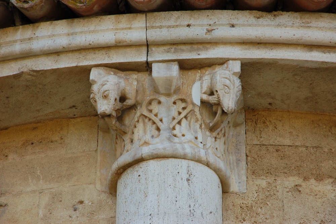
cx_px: 168
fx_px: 1888
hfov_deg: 10.2
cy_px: 112
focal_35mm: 202
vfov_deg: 6.8
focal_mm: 135
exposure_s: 1/90
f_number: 11
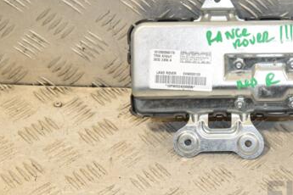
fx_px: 806
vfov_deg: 13.8
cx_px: 251
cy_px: 81
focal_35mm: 99
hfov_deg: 20.3
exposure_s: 1/200
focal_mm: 38
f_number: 8
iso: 800
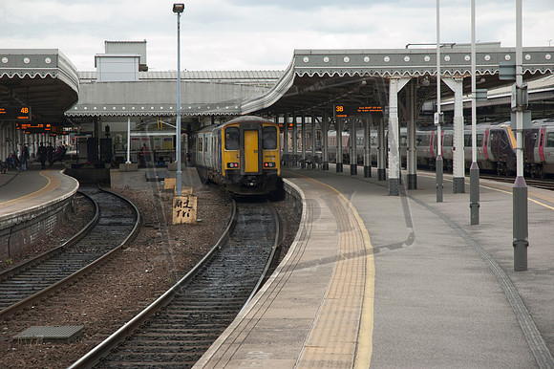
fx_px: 1615
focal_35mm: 105
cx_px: 277
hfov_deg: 19.5
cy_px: 184
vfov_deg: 13.0
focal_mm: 70
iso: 400
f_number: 5.6
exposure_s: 1/500
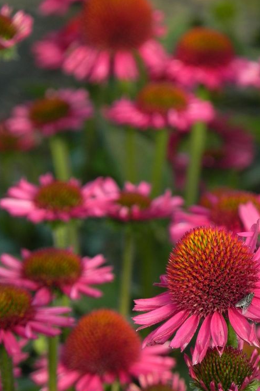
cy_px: 188
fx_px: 5129
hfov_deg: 2.9
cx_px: 153
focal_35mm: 473
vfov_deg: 4.4
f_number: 5
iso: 160
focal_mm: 75.7
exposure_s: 1/320
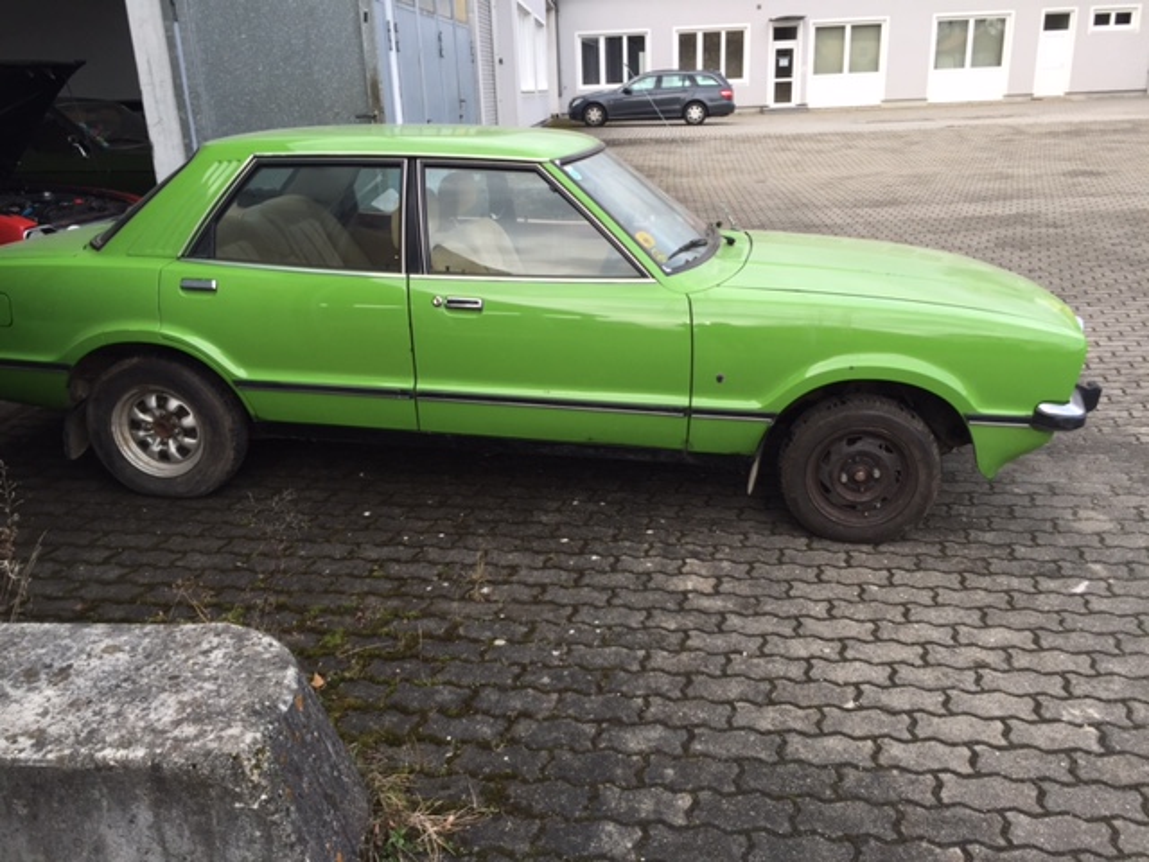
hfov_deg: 61.7
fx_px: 963
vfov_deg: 48.2
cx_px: 574
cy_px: 431
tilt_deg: -18.0
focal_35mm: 29
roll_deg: +2.1
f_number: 2.2
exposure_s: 1/128
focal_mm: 4.15
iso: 32
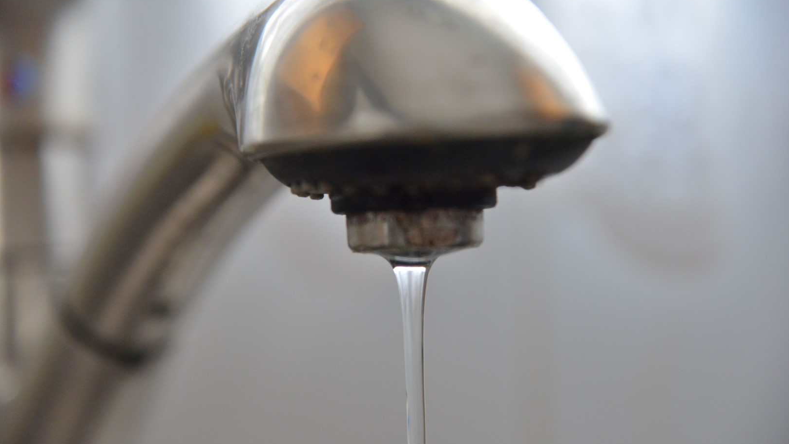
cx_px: 394
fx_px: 2636
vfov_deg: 9.6
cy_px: 218
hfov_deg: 17.0
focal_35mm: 126
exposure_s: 1/200
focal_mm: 120
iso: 3200
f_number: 4.5
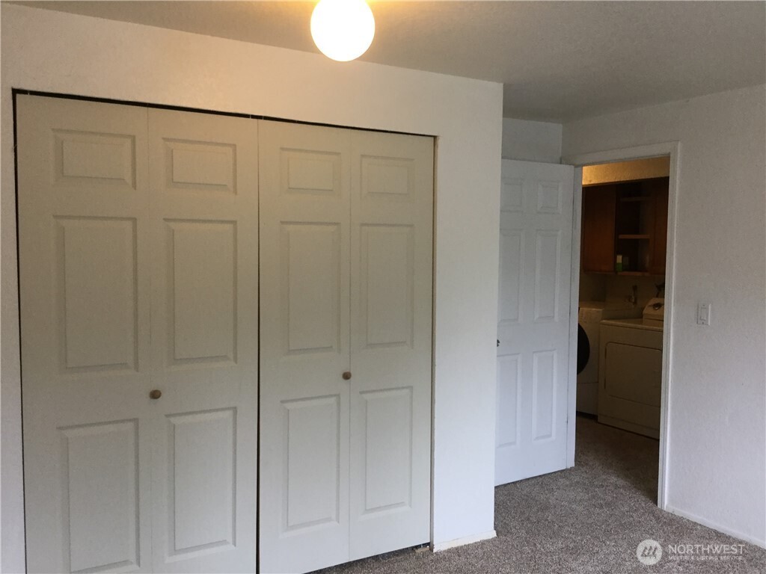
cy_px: 287
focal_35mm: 31
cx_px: 383
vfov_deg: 45.4
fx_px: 686
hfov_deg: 58.4
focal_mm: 3.3
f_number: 2.4
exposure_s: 1/30
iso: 64
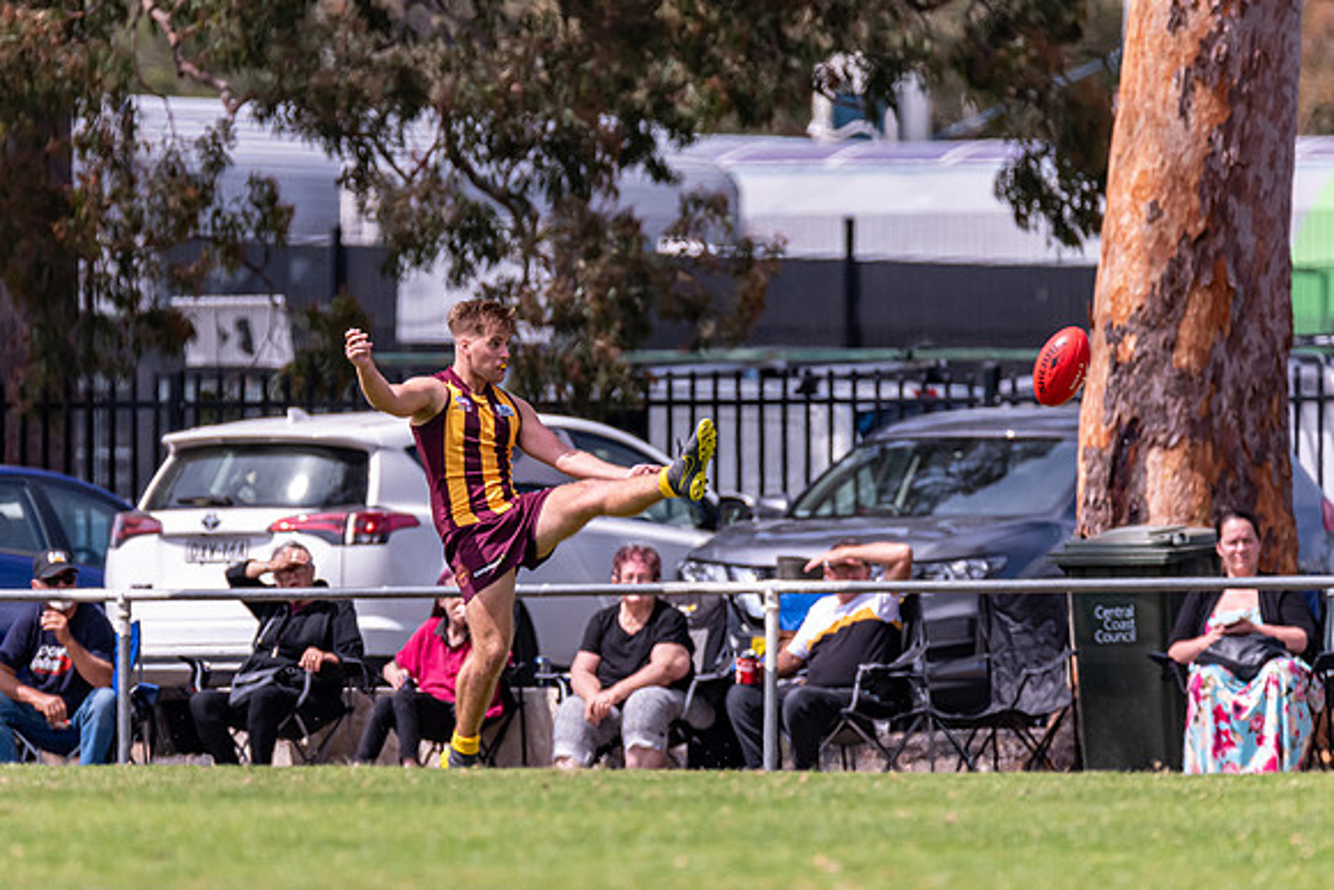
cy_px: 519
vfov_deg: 2.2
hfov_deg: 3.2
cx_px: 534
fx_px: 23542
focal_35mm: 635
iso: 800
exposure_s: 1/3200
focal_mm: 450
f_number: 6.3
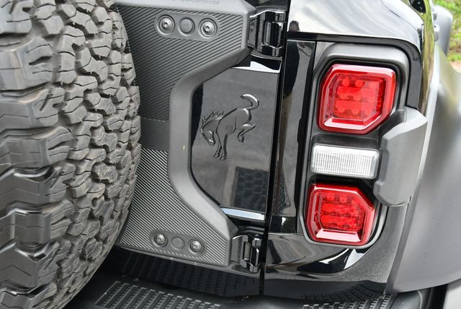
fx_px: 513
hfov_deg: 48.4
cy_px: 154
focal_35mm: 40
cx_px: 230
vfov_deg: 33.5
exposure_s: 1/250
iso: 400
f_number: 4.5
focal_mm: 20
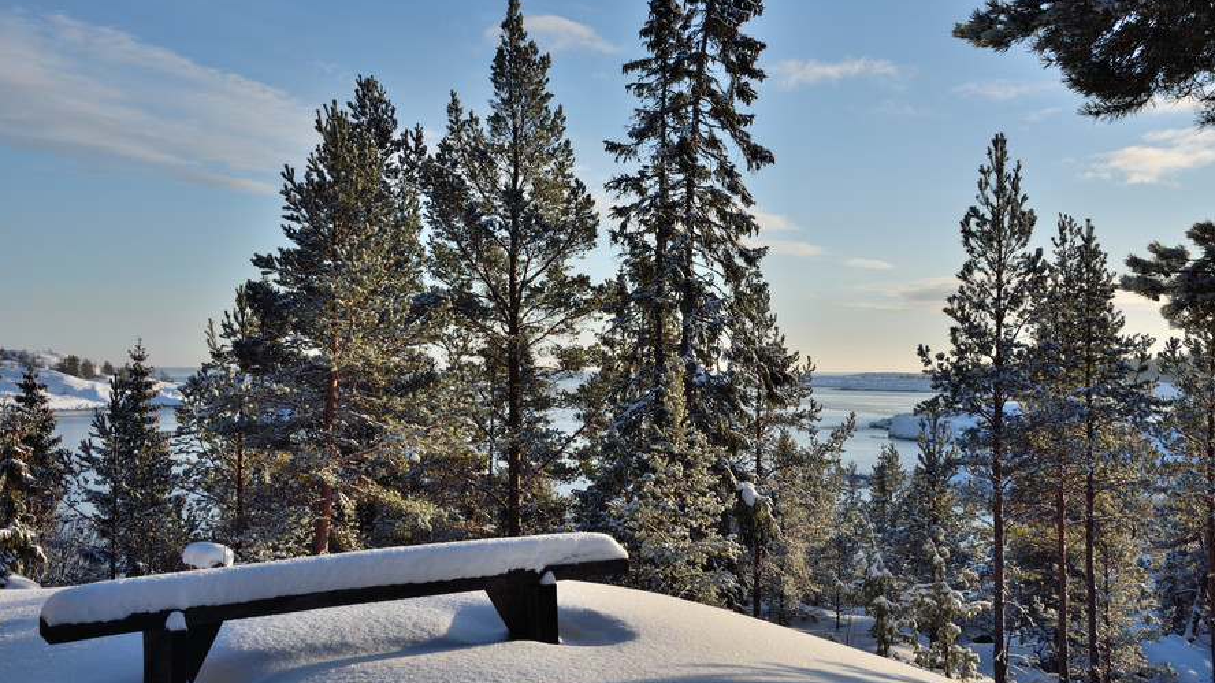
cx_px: 605
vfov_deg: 23.5
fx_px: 1643
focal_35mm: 51
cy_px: 317
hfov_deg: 40.6
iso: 100
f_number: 16
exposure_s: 1/60
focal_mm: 48
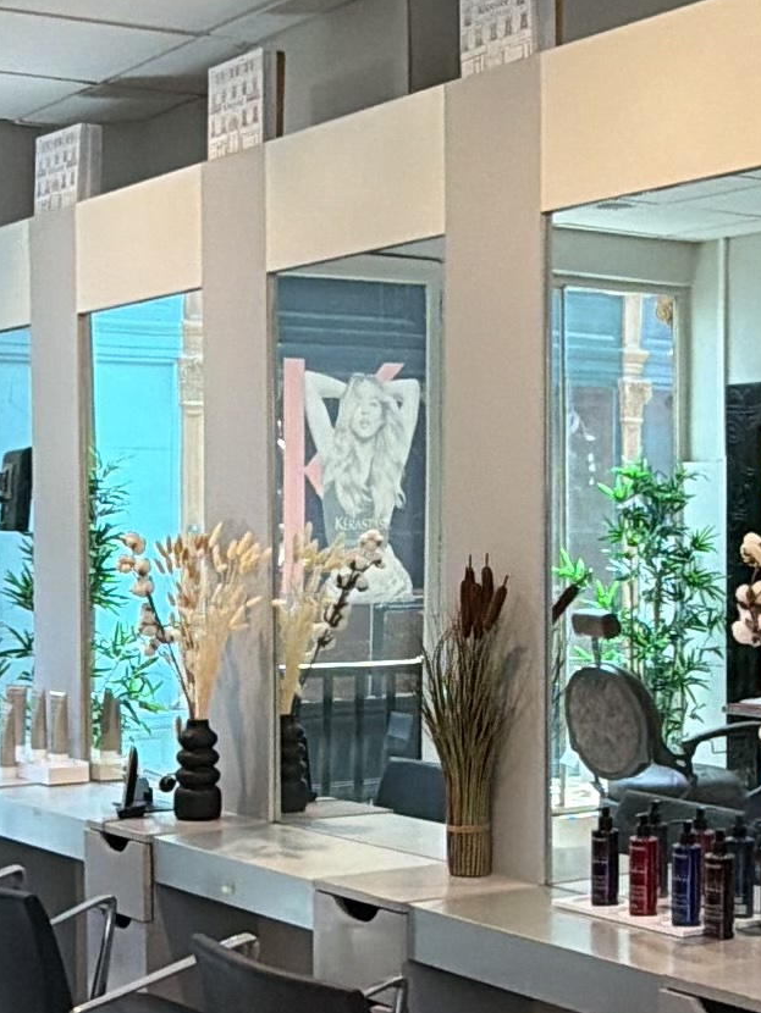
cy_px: 641
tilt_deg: -3.3
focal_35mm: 68
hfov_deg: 21.6
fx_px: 1992
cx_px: 315
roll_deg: -0.1
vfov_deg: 28.4
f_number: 2.2
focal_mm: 2.22
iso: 125
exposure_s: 1/100
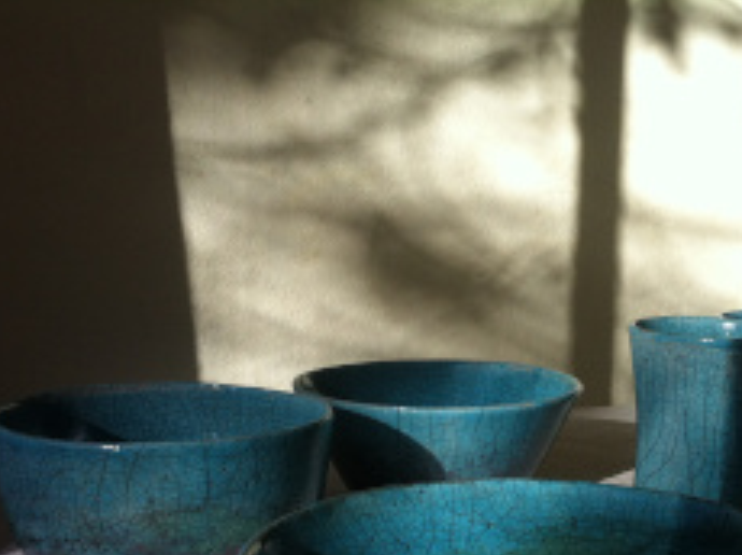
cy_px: 481
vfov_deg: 23.5
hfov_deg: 31.3
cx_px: 526
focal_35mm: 61
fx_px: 1306
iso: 80
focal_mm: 3.85
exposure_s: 1/656
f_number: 2.8
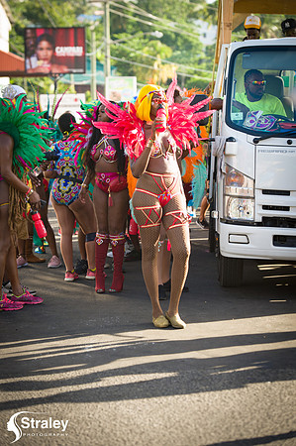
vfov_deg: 20.4
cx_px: 148
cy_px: 223
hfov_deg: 13.7
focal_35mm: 100
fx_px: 1236
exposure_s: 1/200
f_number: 5
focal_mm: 100
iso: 100
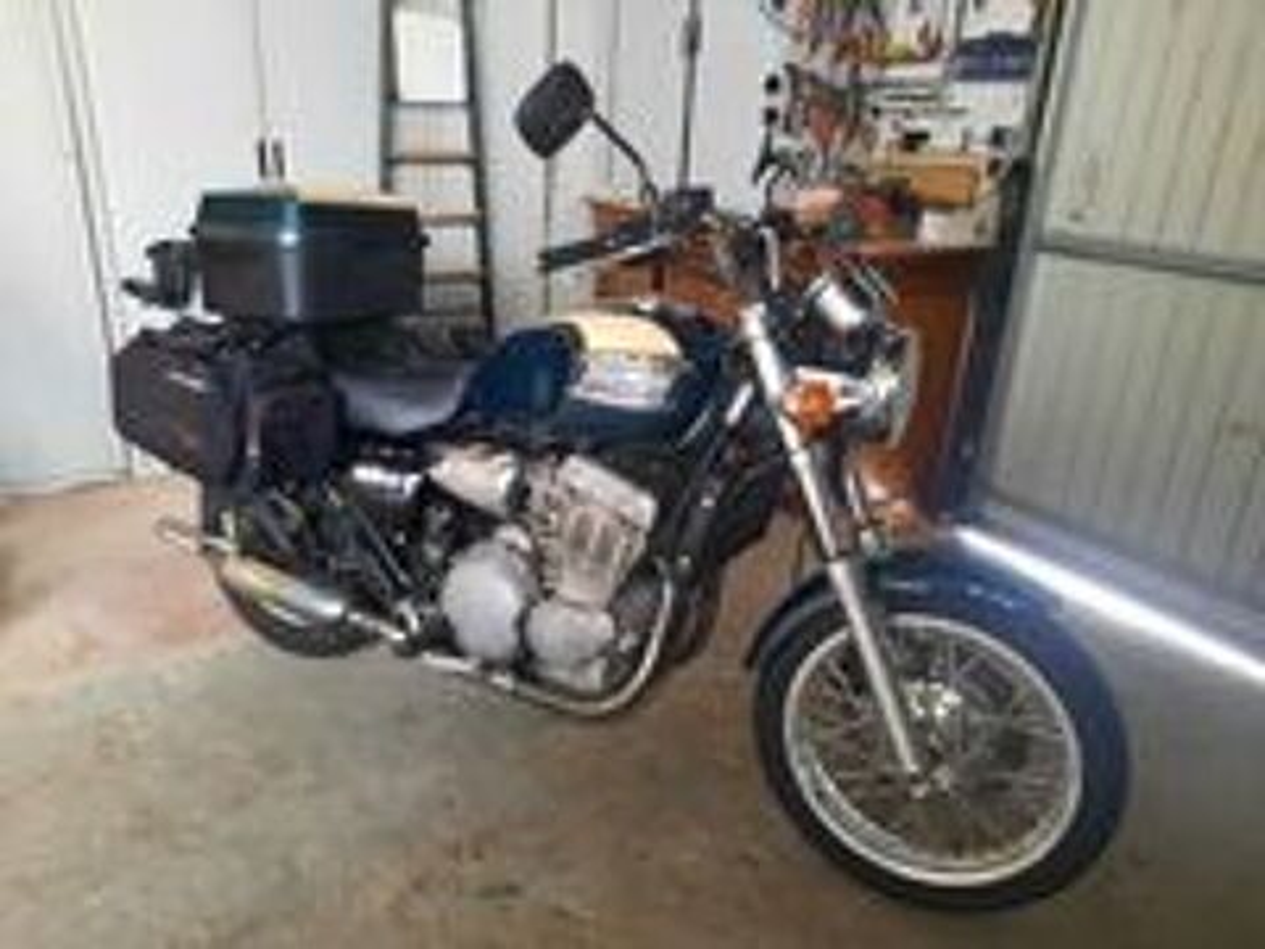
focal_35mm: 25
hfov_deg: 69.4
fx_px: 914
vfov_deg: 54.9
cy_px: 474
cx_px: 632
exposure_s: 1/20
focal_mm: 4.6
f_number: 2
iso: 800
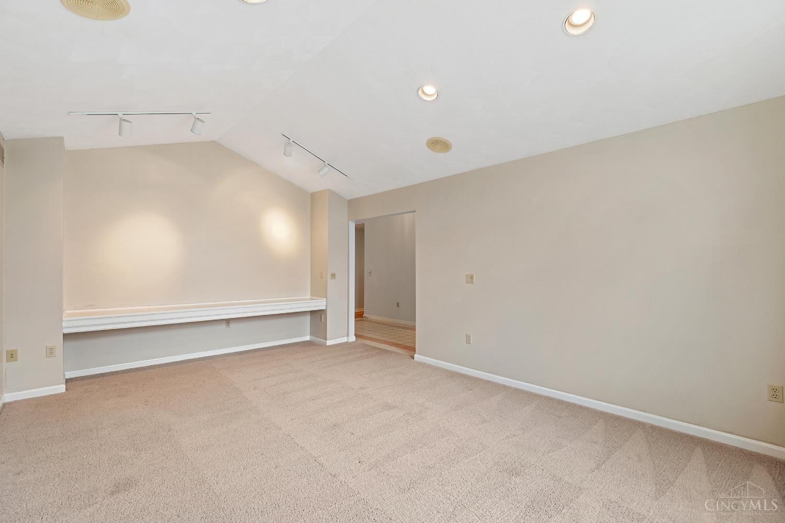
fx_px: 327
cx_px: 392
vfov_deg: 77.3
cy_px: 262
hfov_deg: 100.4
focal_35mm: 15
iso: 400
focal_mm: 10
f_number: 6.3
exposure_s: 1/10
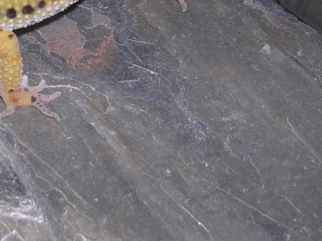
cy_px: 1
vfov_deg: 17.8
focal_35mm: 81
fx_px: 753
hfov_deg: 23.4
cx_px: 21
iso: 50
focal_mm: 5.8
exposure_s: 1/60.1
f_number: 5.6
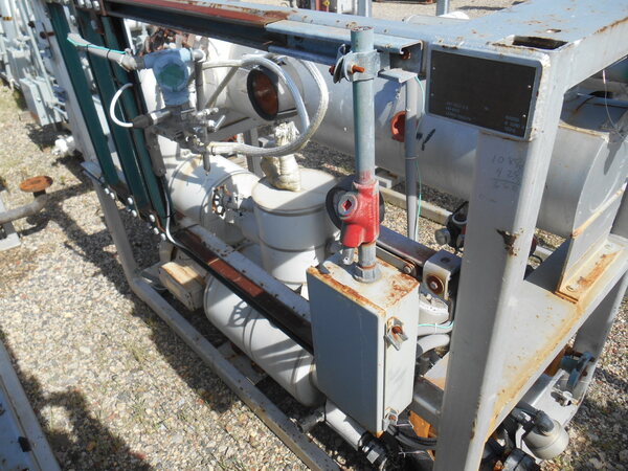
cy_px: 236
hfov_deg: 67.3
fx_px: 472
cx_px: 314
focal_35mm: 26
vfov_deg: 53.1
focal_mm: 4.7
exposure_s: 1/500
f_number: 3.4
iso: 80
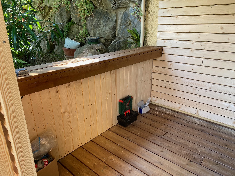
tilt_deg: -21.5
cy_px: 88
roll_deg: +1.8
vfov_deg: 53.1
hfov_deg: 67.3
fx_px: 177
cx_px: 118
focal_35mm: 26
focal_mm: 4.25
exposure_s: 1/122
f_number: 1.8
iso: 40
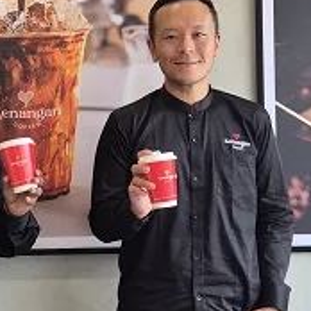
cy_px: 111
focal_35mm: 82
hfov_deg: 20.9
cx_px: 65
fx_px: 833
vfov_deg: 21.1
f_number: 1.8
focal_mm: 5.4
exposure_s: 1/100
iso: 40
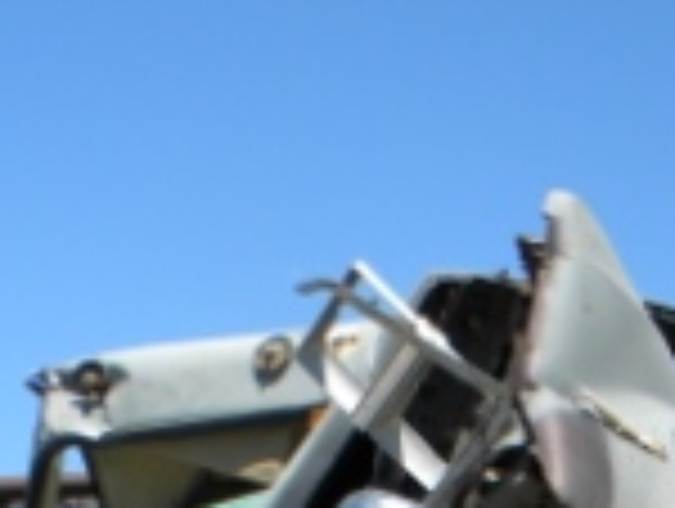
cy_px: 719
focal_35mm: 140
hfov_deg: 14.0
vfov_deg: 10.3
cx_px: 166
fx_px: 2734
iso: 80
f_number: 3.9
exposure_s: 1/718
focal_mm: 8.6
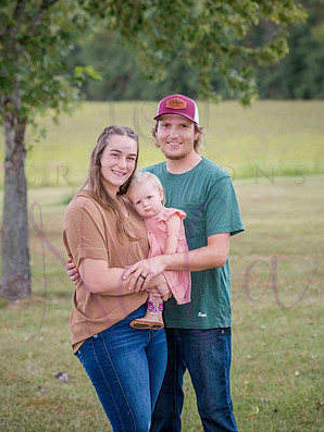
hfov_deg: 13.6
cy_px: 213
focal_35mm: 109
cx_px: 162
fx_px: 1360
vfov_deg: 18.0
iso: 400
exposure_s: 1/320
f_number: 4.5
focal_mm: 100
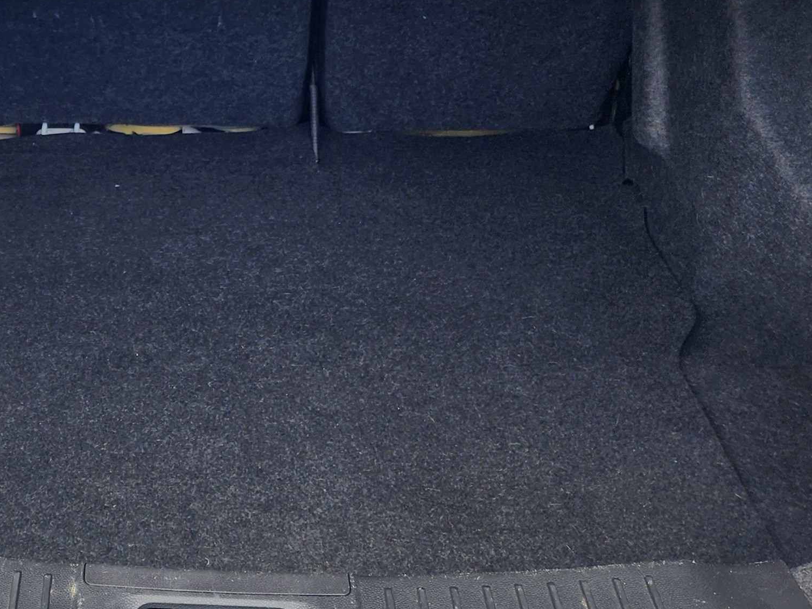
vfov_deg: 22.8
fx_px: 1431
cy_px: -43
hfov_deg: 30.0
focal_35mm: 61
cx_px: 40
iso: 12
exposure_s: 1/273
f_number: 1.8
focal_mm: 6.4
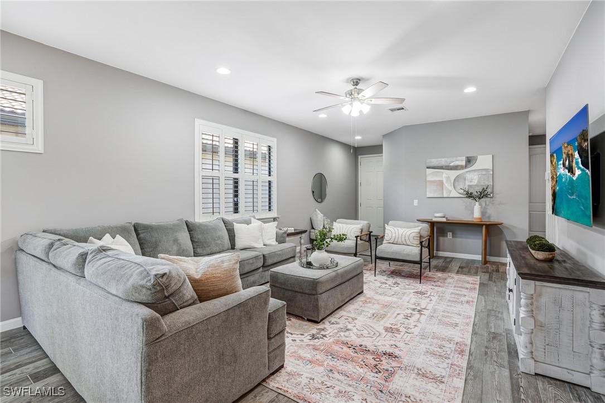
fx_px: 269
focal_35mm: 16
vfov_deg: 73.7
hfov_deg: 96.7
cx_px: 302
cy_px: 202
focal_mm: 16
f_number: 9
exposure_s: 1/6
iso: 200
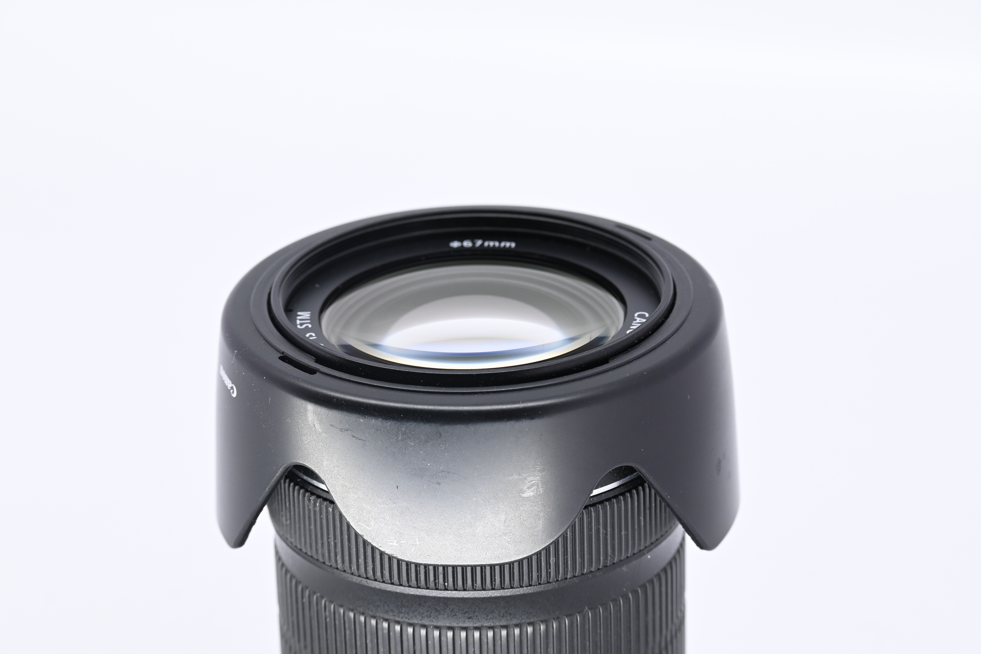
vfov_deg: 11.6
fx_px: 3215
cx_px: 490
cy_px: 327
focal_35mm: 118
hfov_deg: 17.3
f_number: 9
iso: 500
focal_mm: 79
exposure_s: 1/125
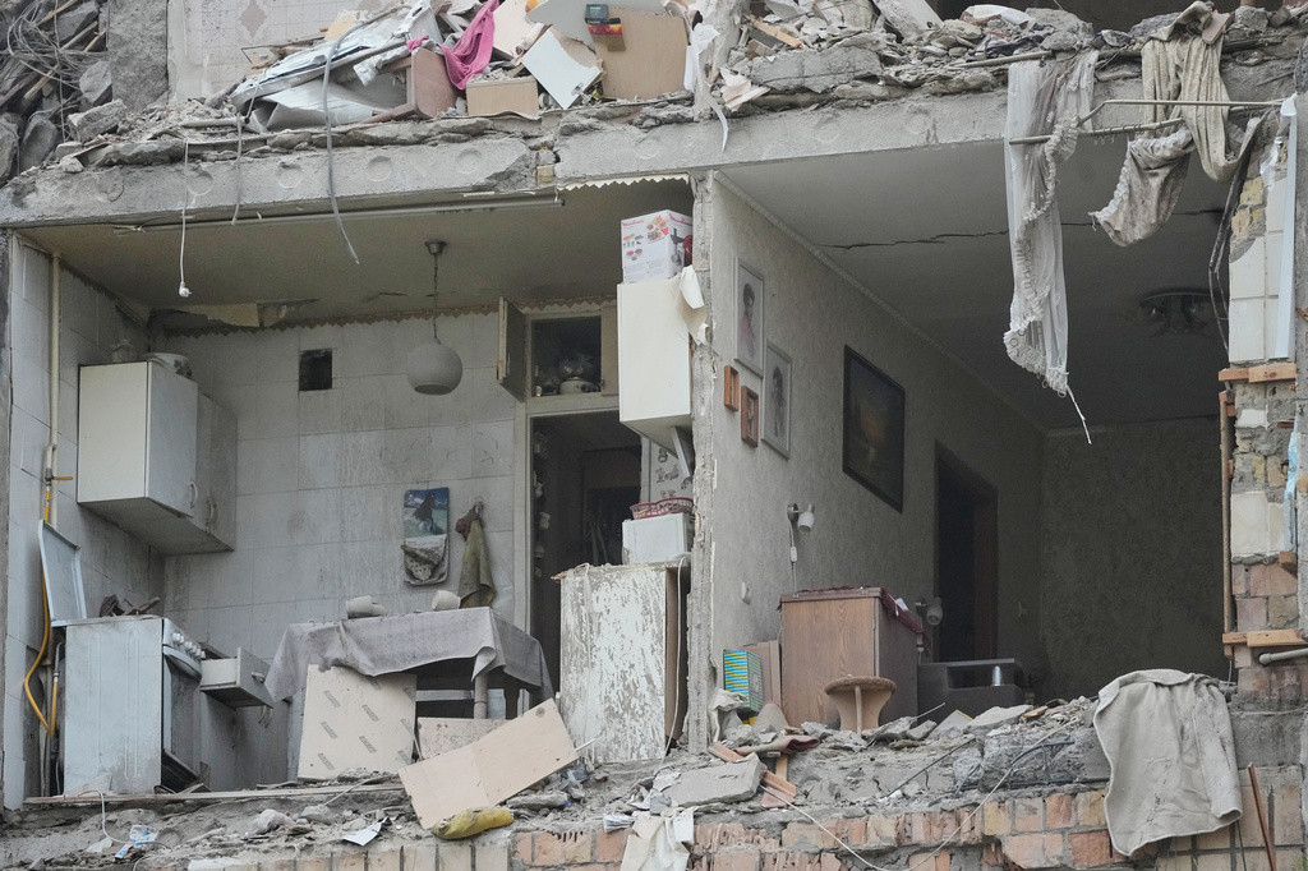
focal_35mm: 367
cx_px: 654
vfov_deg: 3.7
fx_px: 13329
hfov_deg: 5.6
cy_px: 436
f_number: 5.6
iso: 5000
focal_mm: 367
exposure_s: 1/1000
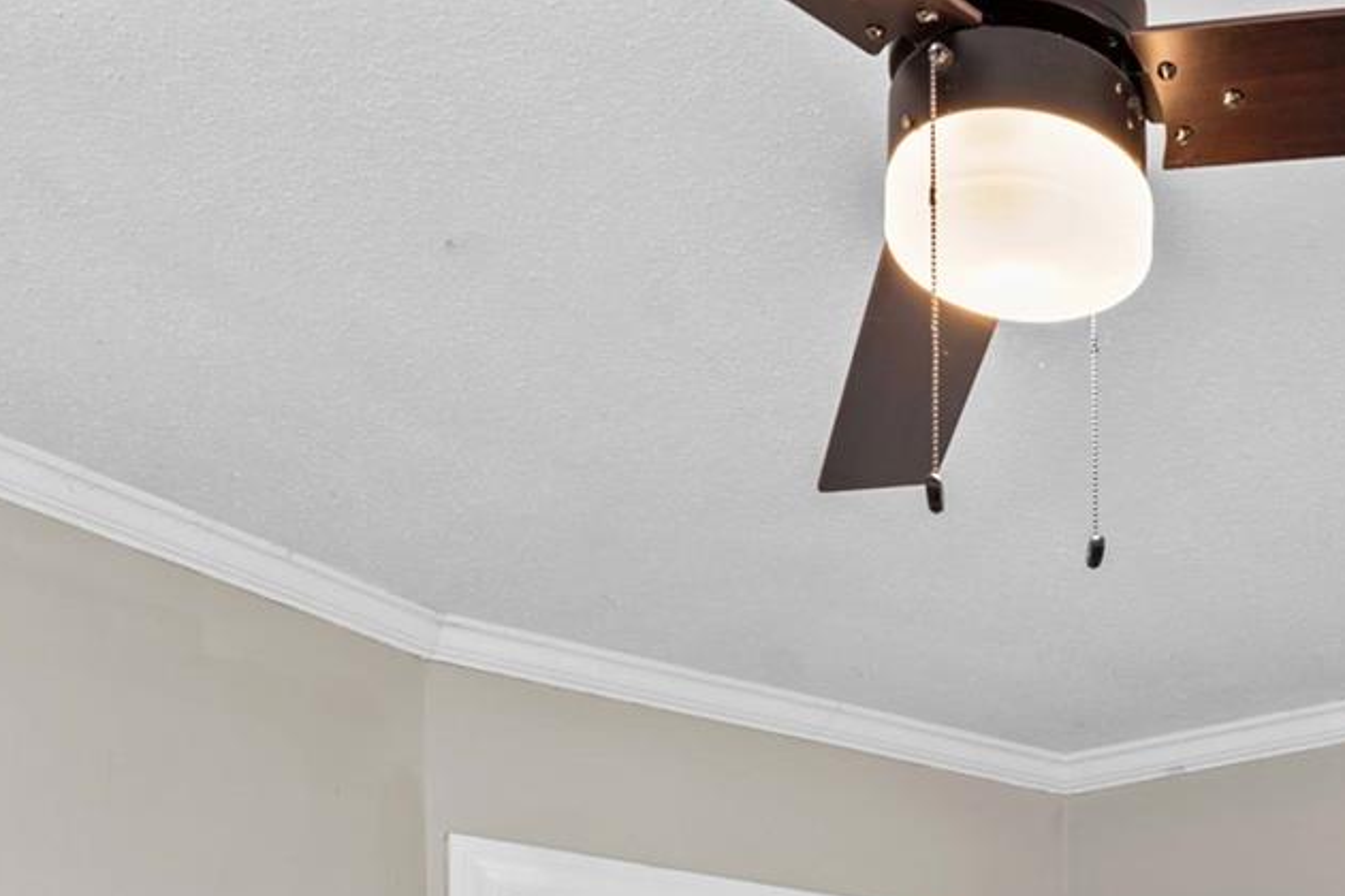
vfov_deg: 21.4
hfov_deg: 35.4
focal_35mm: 52
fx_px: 1943
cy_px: 1386
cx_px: 1272
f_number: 8
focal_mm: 16
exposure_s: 1/2
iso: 100
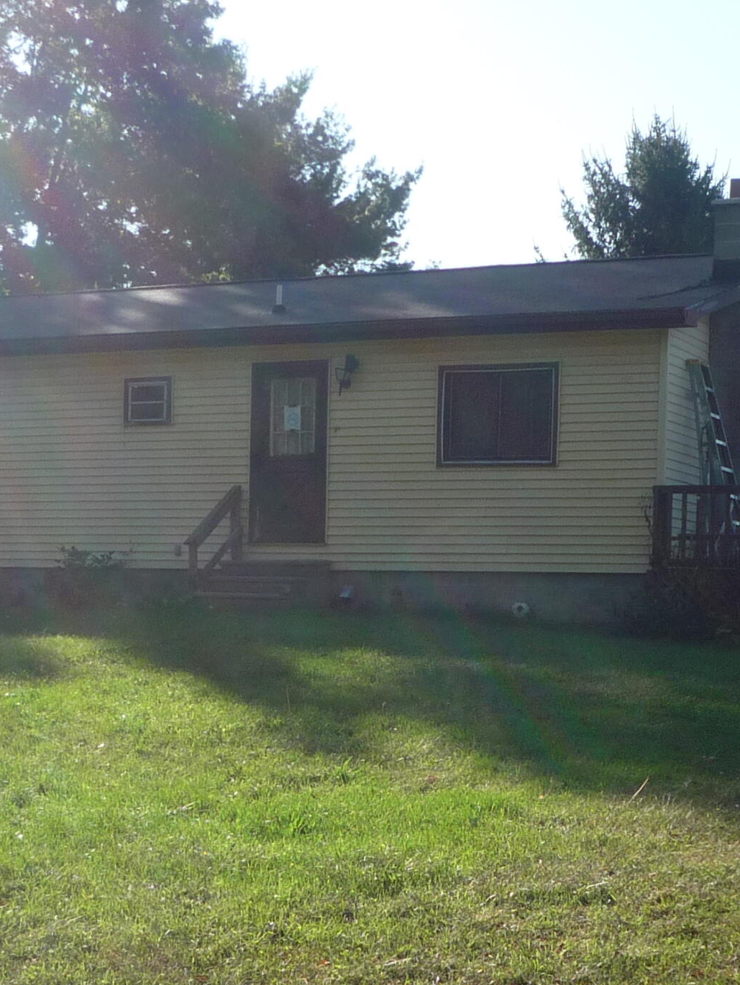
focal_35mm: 70
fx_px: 1994
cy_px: 762
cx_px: 495
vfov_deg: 27.3
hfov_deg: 20.9
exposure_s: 1/400
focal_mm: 5.2
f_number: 4
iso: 100
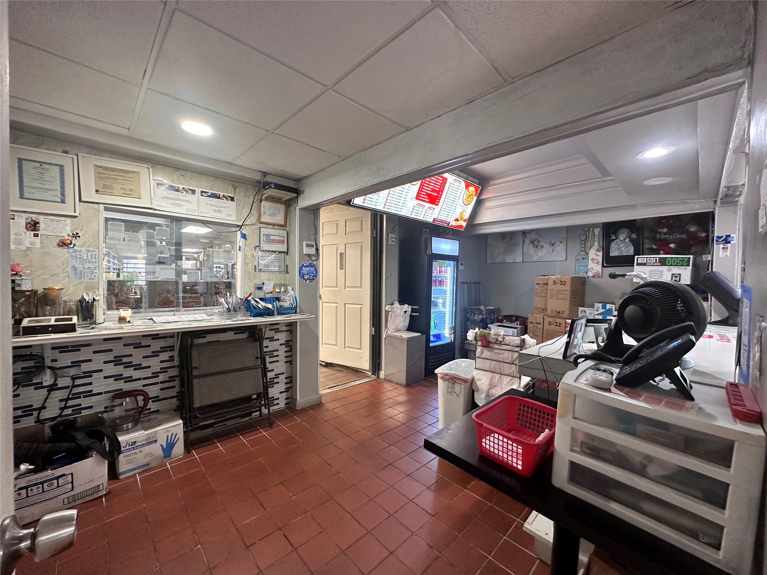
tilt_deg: -0.5
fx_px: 310
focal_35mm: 14
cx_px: 384
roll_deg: -0.6
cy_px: 288
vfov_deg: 85.7
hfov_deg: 102.1
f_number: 2.2
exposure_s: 1/60
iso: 250
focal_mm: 2.22
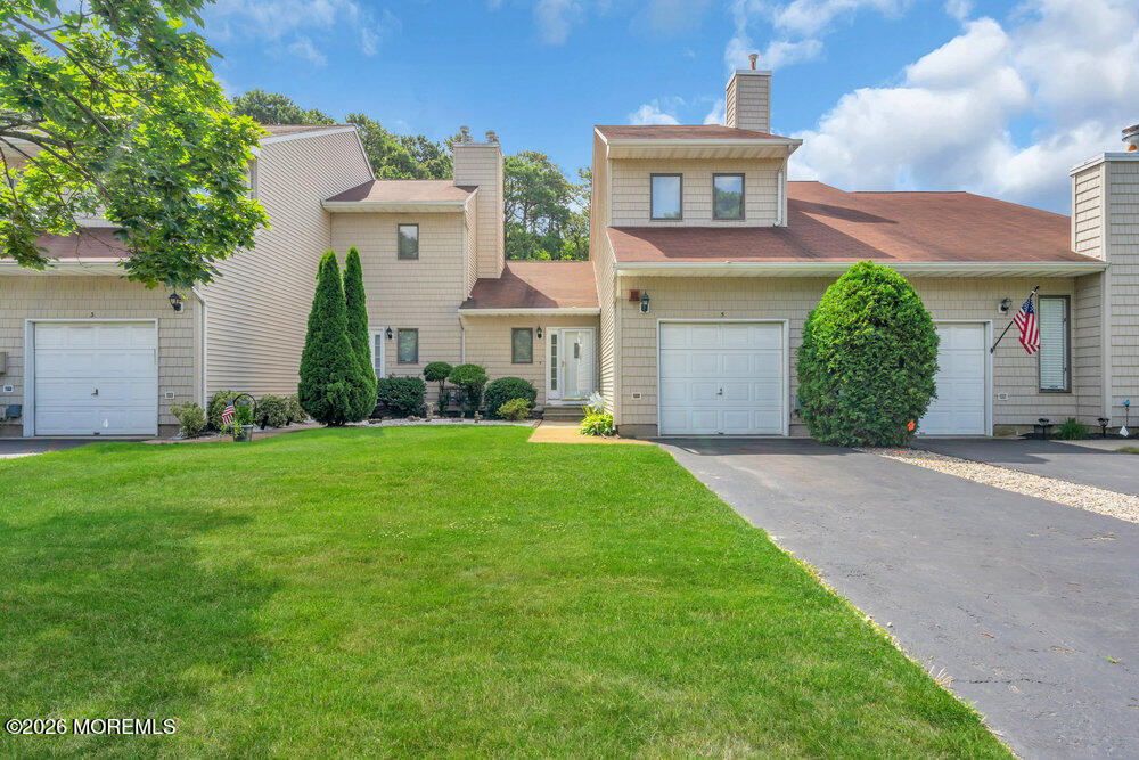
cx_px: 570
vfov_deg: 61.9
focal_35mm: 20
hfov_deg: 84.0
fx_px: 633
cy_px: 380
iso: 200
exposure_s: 1/30
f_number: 16
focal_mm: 20
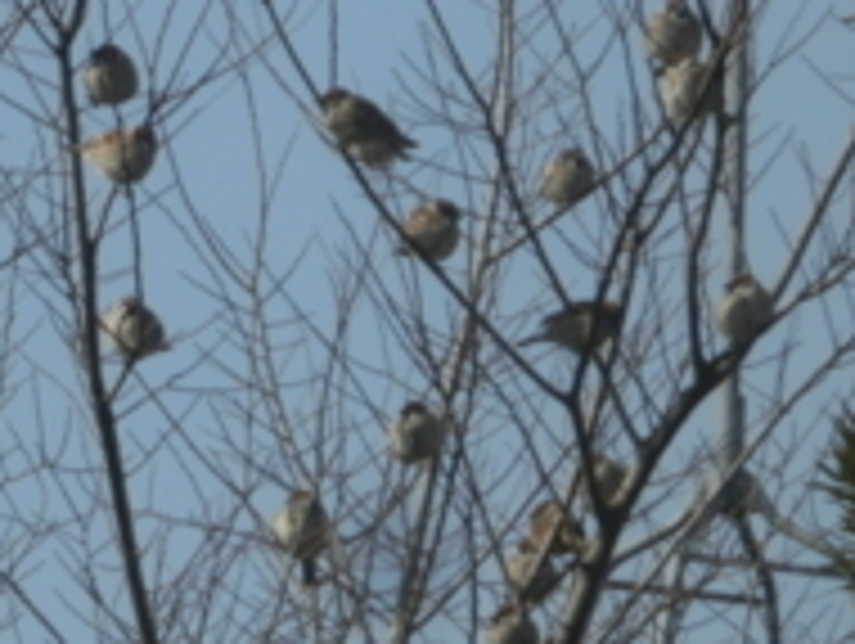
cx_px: -886
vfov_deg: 1.2
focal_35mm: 1261
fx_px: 31186
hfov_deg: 1.6
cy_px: 279
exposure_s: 1/500
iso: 80
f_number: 5.9
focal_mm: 53
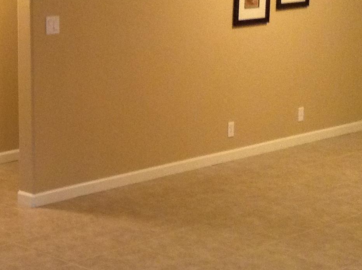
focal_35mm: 92
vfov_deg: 16.0
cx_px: -38
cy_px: 130
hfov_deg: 20.3
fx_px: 960
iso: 250
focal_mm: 3.3
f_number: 2.4
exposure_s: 1/24
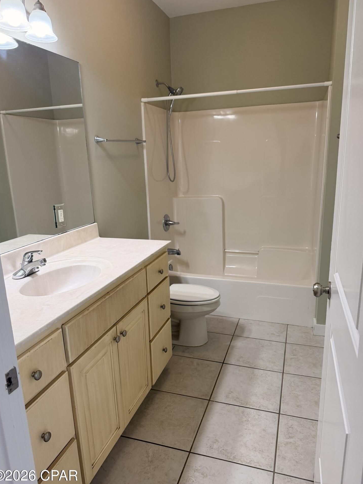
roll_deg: +2.1
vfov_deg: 69.4
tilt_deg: -14.7
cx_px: 182
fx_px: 350
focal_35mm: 25
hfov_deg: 54.9
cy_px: 247
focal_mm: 6.76
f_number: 1.78
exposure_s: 1/120
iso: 160
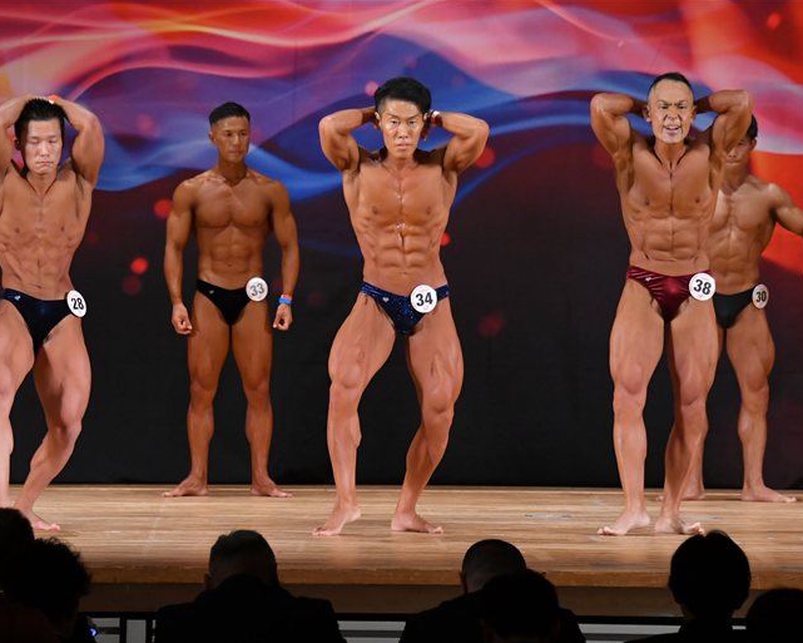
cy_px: 322
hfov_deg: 8.4
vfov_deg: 6.8
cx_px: 330
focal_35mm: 229
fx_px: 5443
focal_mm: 135
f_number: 5.6
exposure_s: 1/400
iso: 3200
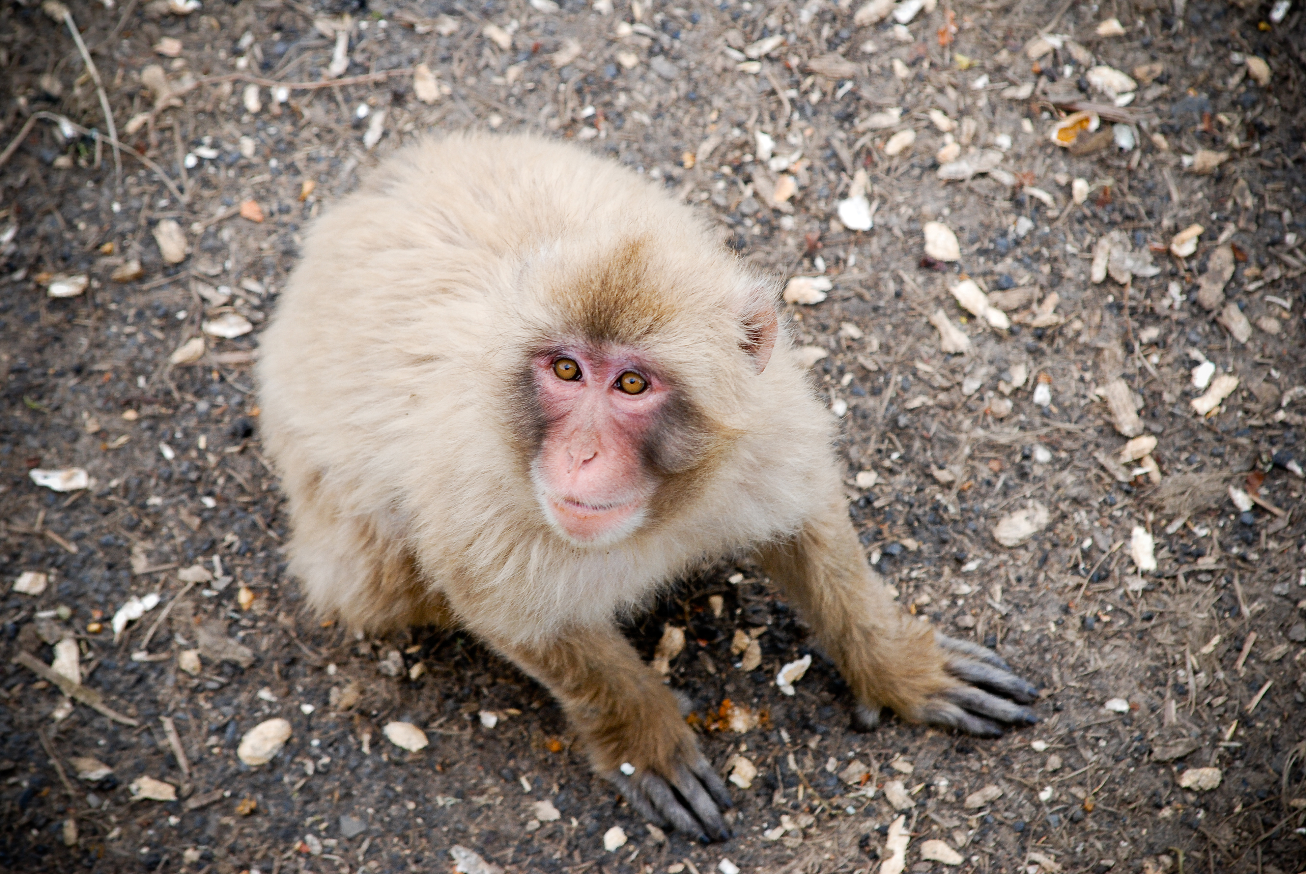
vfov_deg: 4.6
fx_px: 10896
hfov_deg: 6.9
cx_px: 653
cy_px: 437
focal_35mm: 300
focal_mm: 200
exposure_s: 1/250
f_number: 5.6
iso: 400
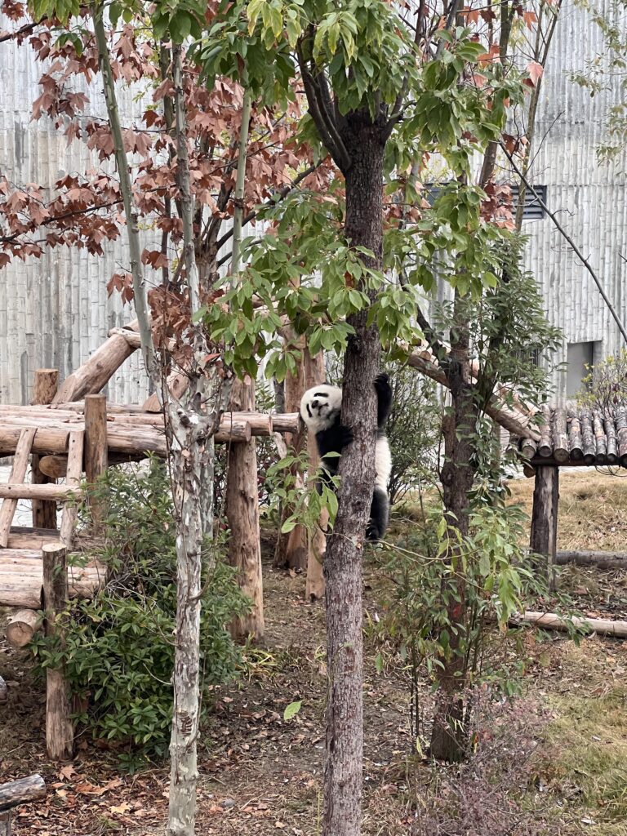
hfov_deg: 19.1
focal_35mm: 77
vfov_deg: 25.3
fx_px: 1860
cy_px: 418
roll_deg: -1.0
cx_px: 314
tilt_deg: -6.4
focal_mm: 9
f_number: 2.8
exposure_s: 1/68
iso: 200
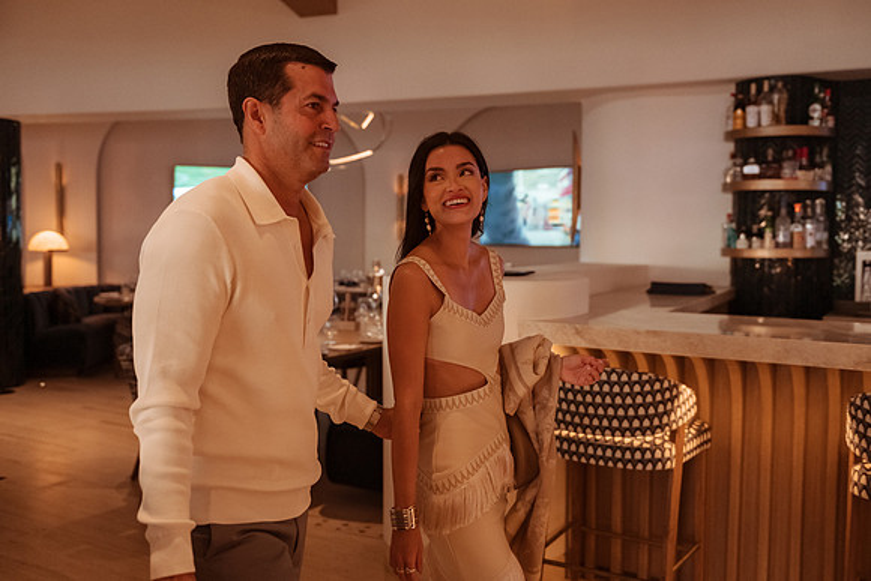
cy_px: 292
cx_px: 428
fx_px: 868
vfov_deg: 37.0
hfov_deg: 53.3
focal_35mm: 36
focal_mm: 35
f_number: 2.8
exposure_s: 1/320
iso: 2500
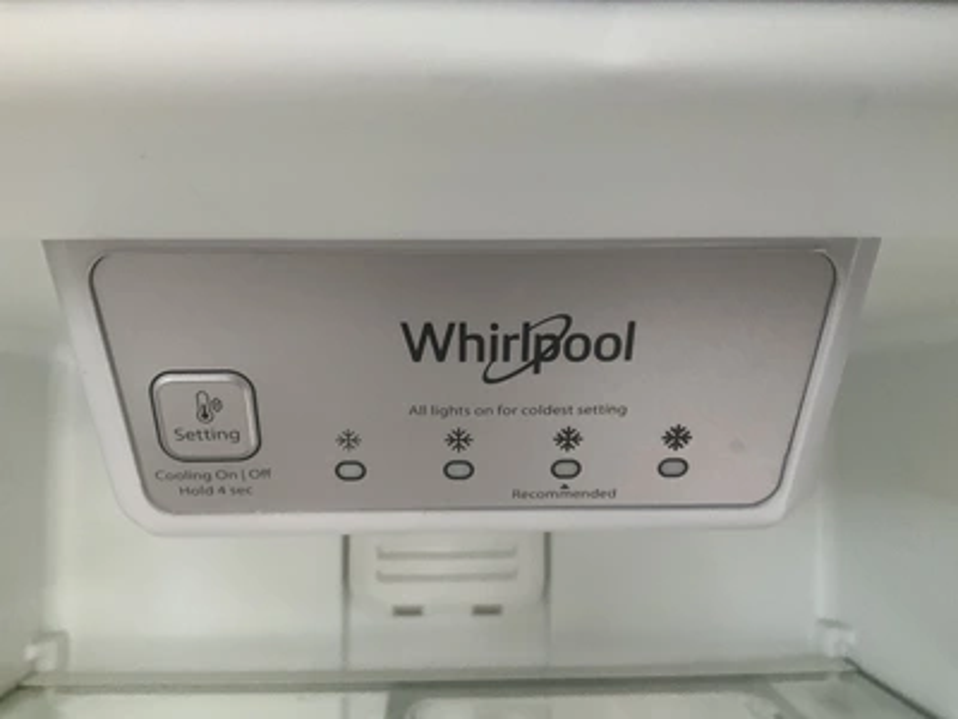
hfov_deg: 61.7
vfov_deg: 48.2
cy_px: 360
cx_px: 479
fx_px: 803
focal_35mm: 29
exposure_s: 1/60
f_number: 1.8
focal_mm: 3
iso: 200
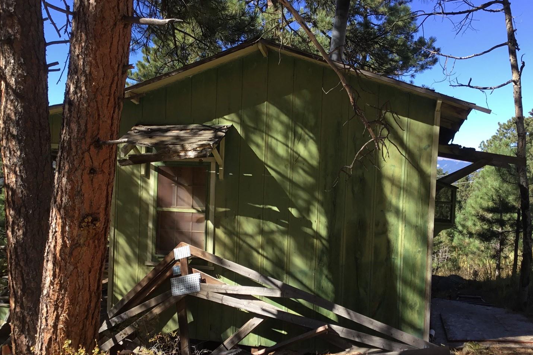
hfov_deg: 53.1
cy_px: 198
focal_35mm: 36
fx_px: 533
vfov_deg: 36.8
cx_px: 268
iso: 25
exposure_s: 1/374
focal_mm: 3.3
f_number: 2.4
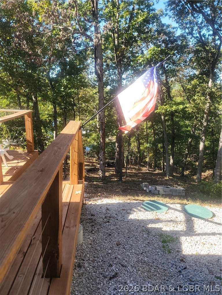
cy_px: 148
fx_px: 214
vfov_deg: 69.4
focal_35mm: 25
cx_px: 111
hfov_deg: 54.9
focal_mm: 7
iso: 20
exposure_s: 1/186
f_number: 1.8
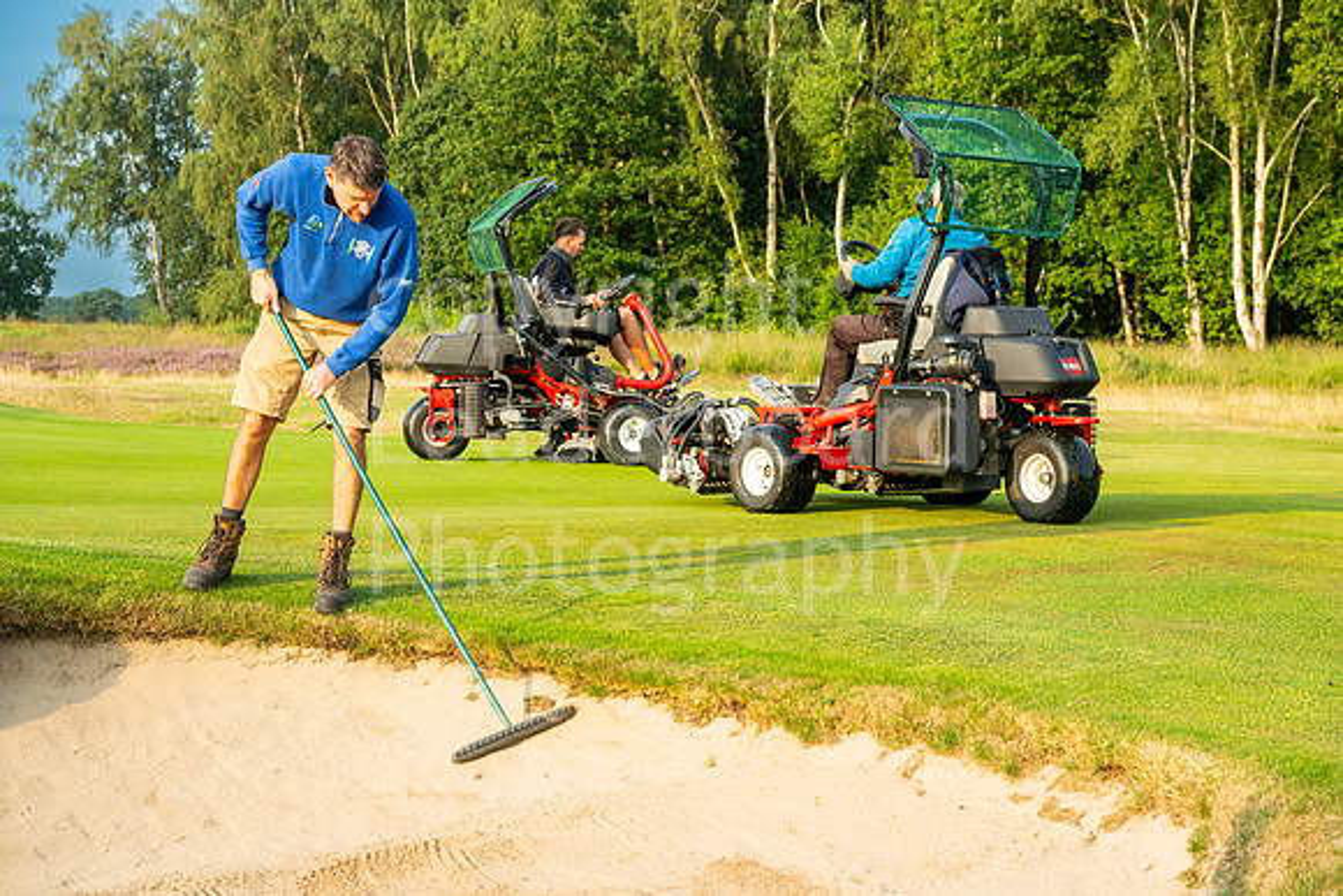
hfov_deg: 31.9
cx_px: 672
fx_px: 2351
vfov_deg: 21.6
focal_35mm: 63
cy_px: 448
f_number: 5.6
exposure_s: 1/1000
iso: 400
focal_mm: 63
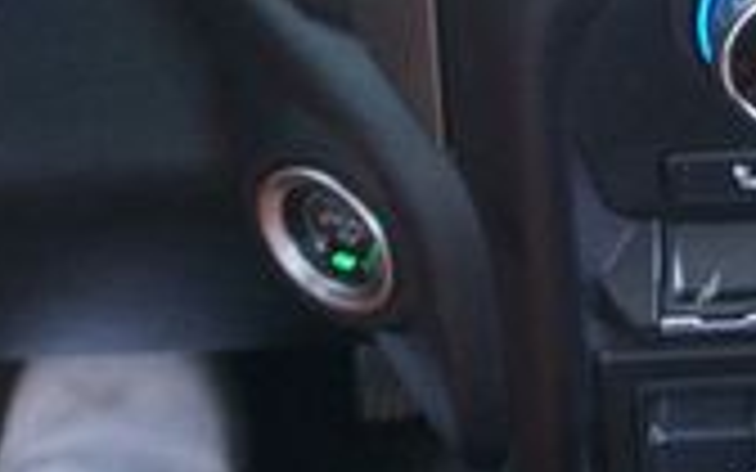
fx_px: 1916
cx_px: 976
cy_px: -346
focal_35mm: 93
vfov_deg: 12.9
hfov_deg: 20.4
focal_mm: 16
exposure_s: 1/60
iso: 800
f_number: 4
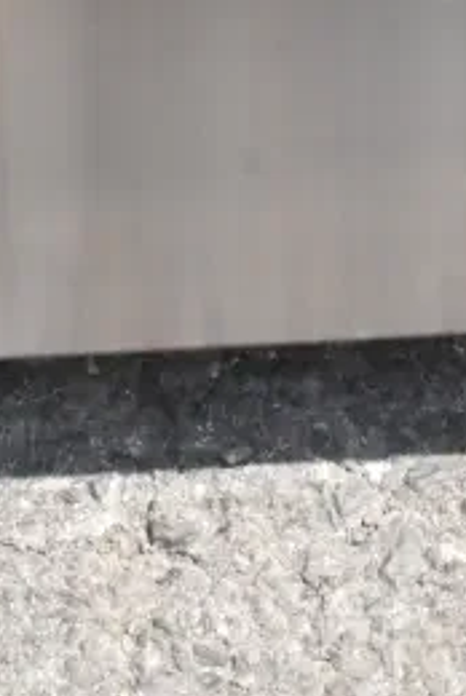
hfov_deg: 10.4
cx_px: 423
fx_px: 2551
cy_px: -491
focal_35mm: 132
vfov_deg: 14.1
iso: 6400
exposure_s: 1/1600
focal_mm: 25
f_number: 20
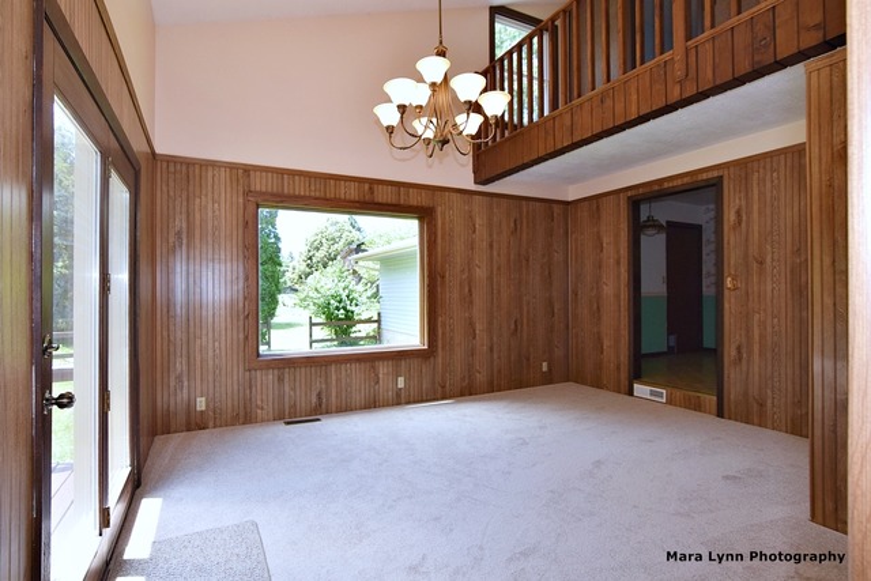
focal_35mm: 17
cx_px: 436
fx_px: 417
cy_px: 290
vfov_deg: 69.7
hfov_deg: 92.4
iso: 280
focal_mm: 11.5
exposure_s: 1/125
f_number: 5.6
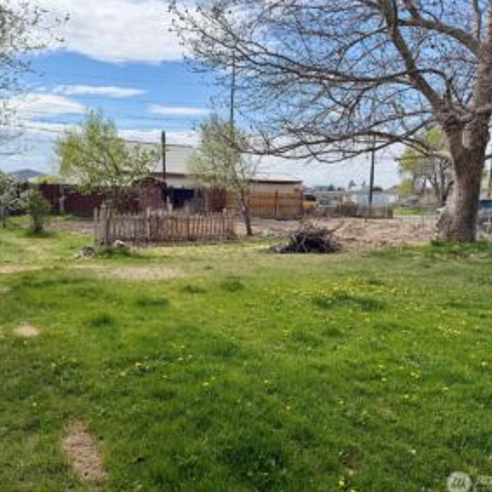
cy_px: 240
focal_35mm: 30
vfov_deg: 54.0
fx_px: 482
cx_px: 212
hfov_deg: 53.9
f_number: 1.78
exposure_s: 1/5319
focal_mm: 6.76
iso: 100
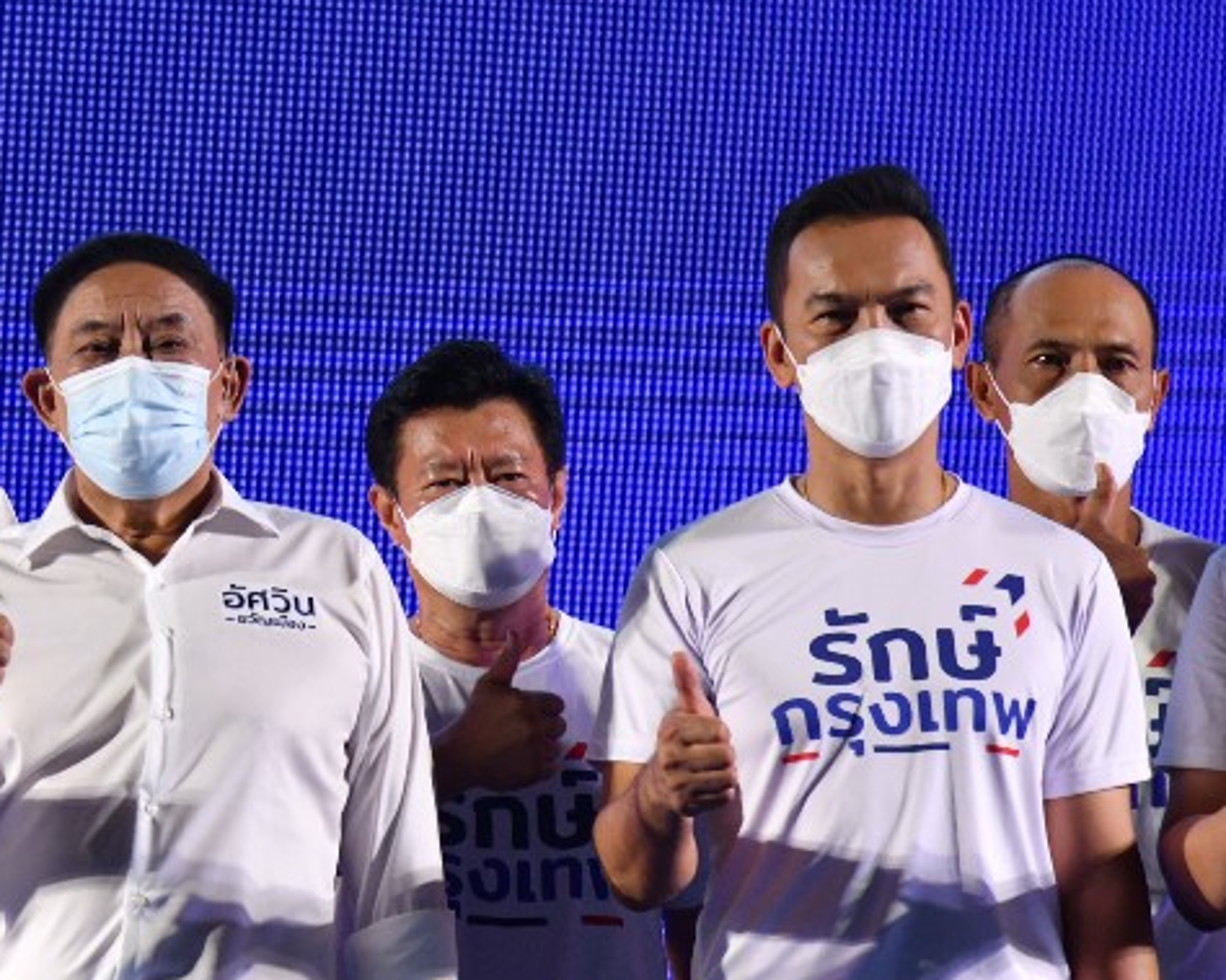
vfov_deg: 5.1
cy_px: 343
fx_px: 11028
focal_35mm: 304
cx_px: -78
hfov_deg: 6.3
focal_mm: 120
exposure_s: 1/250
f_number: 4.5
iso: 1250
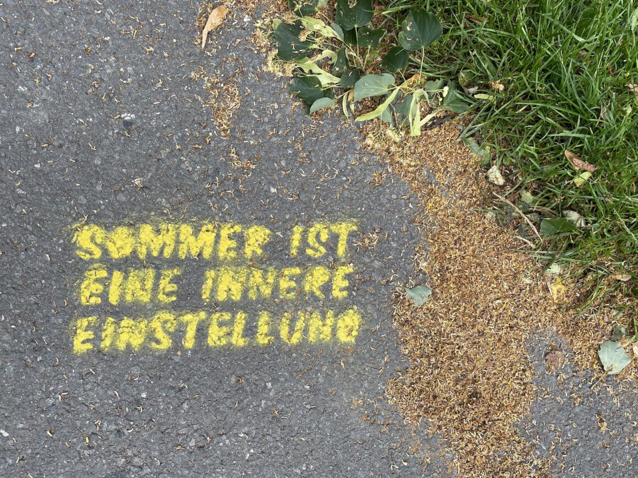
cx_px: 319
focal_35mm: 26
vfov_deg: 53.1
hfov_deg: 67.3
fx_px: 479
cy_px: 239
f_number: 1.6
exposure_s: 1/326
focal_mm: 4.2
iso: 32
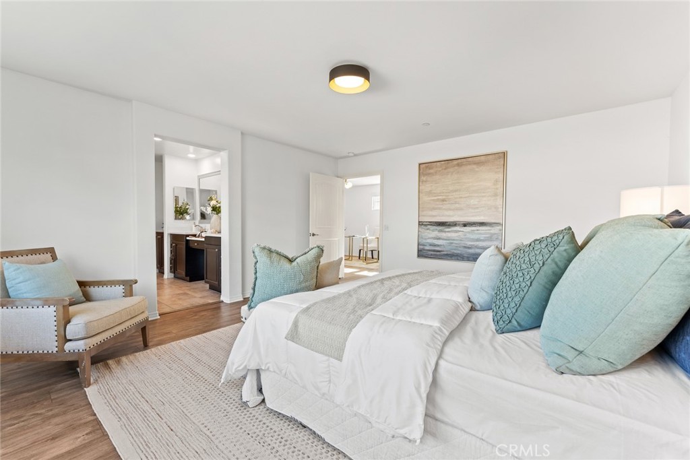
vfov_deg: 81.2
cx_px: 345
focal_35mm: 14
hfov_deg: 104.2
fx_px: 268
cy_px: 230
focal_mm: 14
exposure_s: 1/8
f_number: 6.3
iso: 250
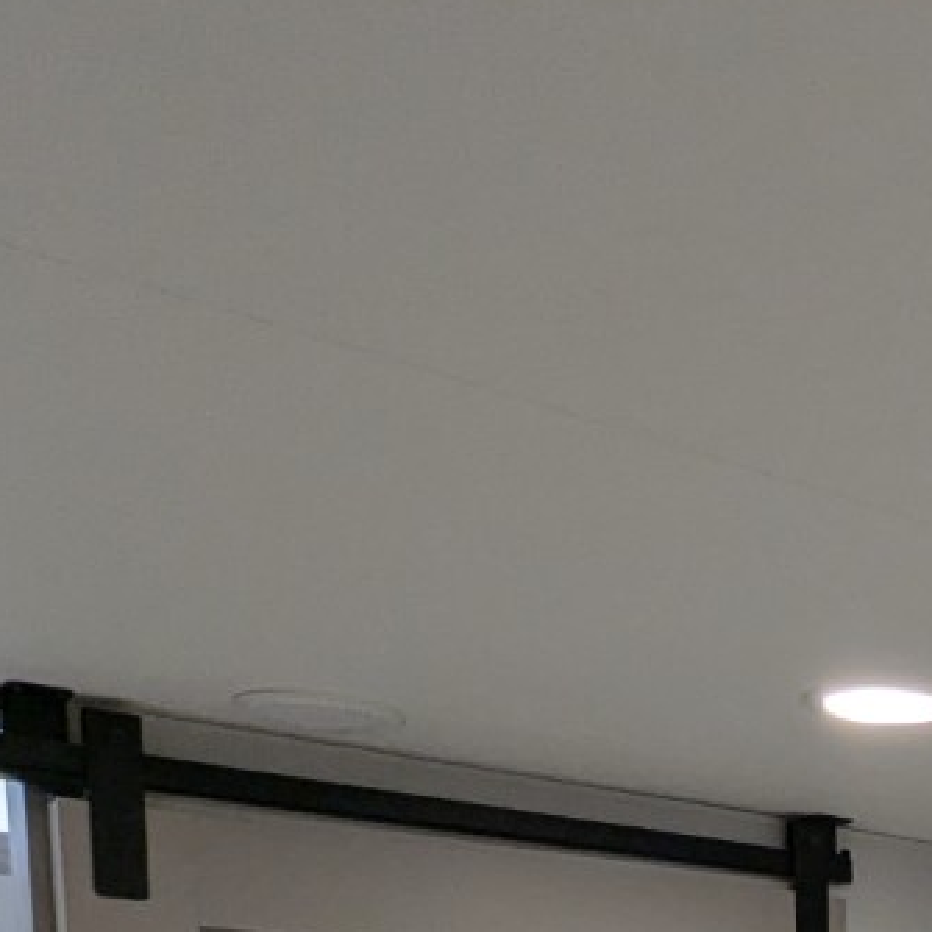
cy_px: 1424
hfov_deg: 24.7
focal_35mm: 59
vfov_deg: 23.1
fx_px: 1797
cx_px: 1256
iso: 284
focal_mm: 2.35
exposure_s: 1/165
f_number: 2.2
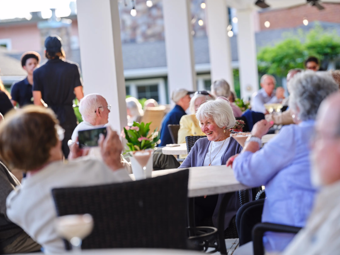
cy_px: 128
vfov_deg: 17.0
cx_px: 170
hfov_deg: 22.5
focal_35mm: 87
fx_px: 855
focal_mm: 110
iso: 250
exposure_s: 1/400
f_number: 2.8
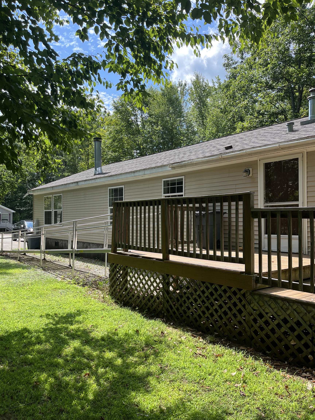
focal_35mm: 26
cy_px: 210
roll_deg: +0.4
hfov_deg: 53.1
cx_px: 158
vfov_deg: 67.3
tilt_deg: +0.4
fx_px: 315
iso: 50
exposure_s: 1/1372
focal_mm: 5.1
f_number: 1.6
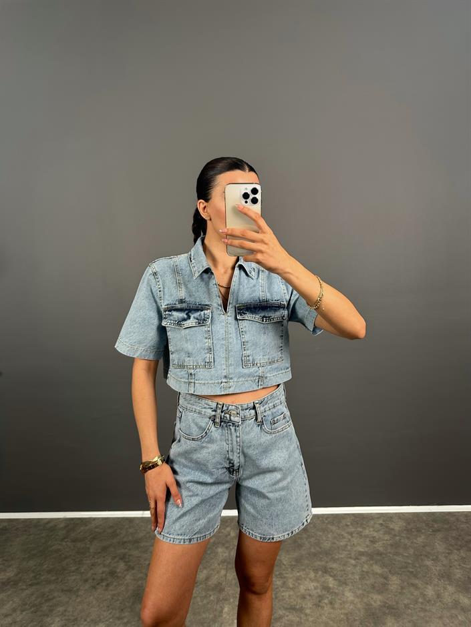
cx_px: 236
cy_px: 314
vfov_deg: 71.6
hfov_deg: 56.8
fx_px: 435
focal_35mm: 24
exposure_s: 1/121
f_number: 1.78
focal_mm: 6.86
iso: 64
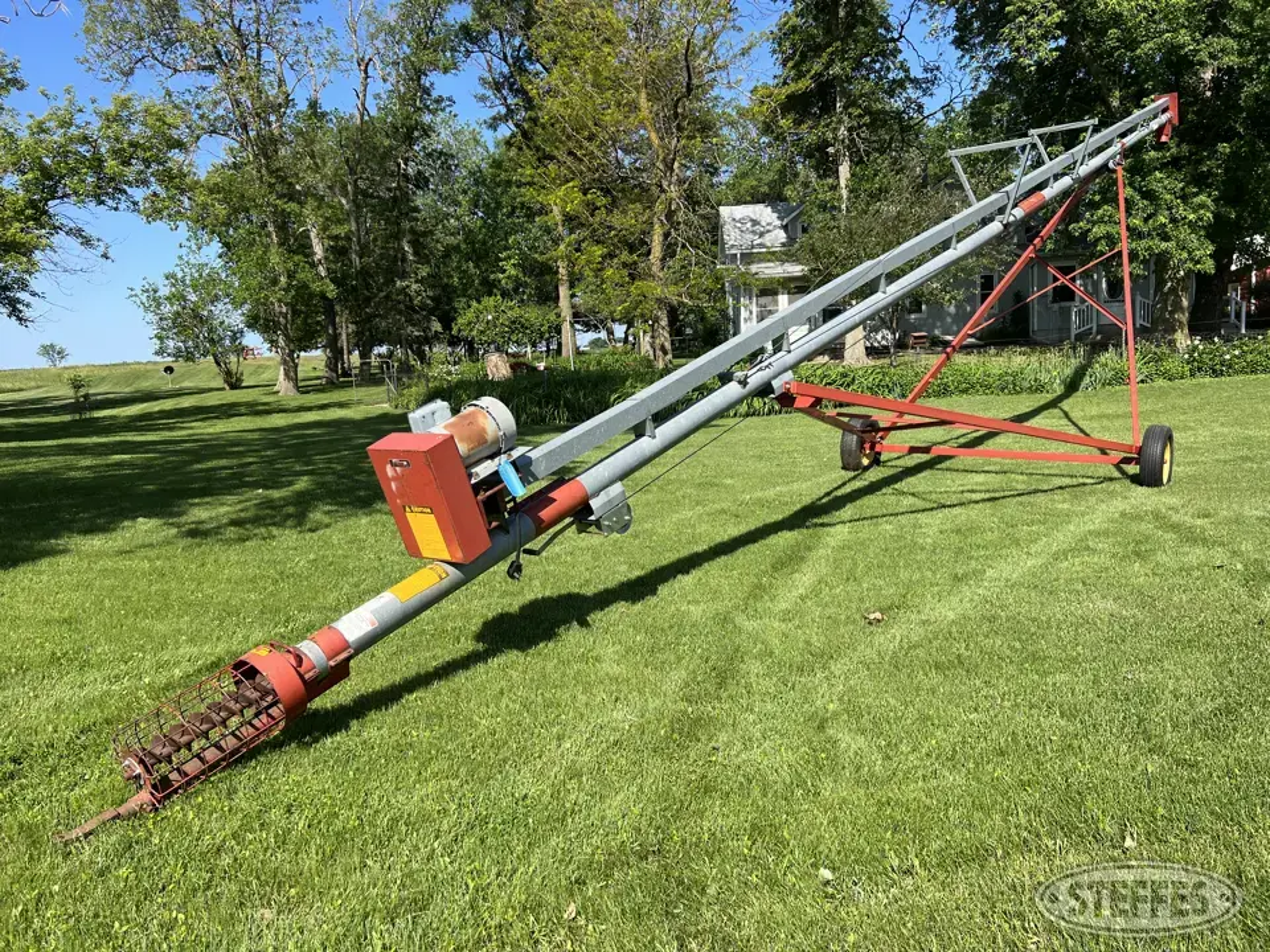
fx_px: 954
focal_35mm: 26
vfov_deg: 53.1
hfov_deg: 67.3
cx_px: 635
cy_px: 476
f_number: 1.5
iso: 50
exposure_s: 1/2513
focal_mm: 5.7
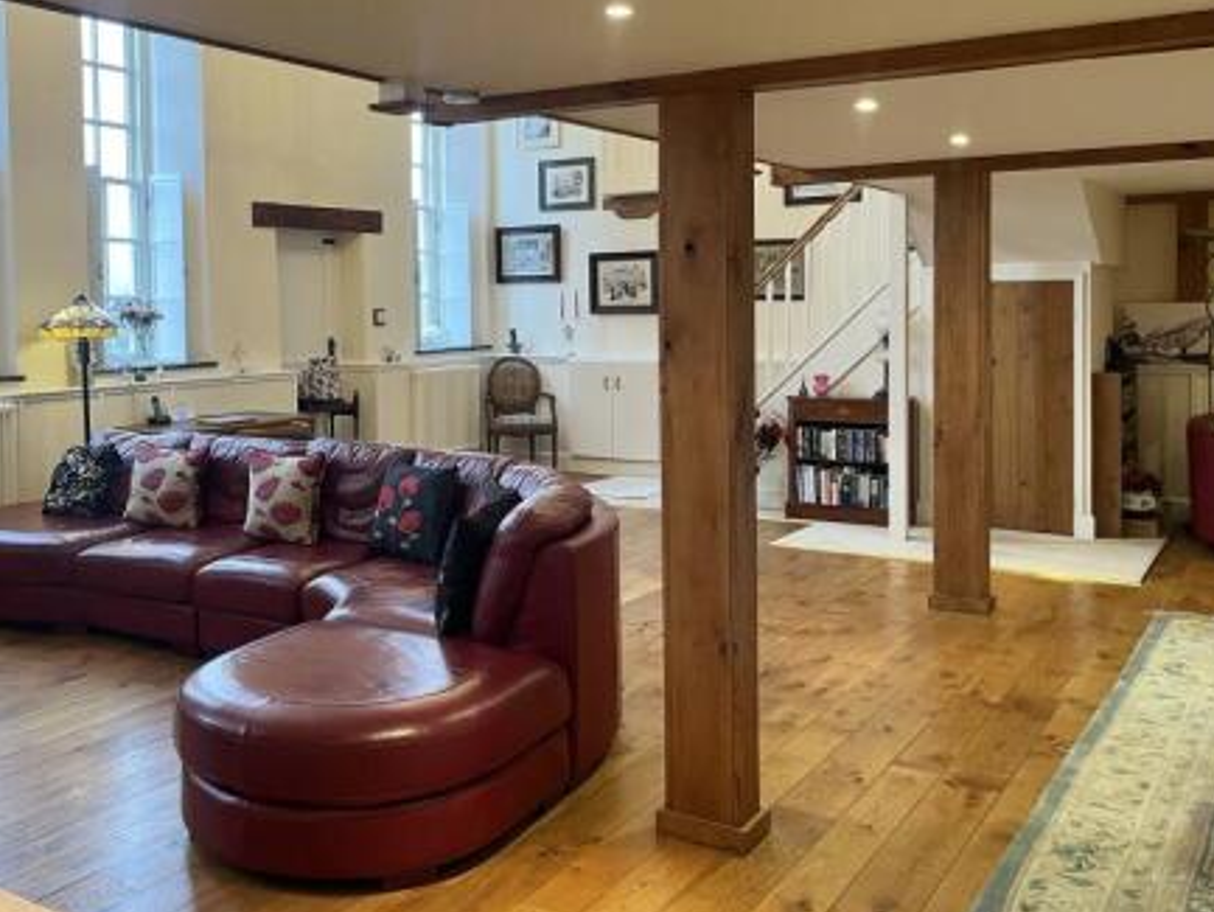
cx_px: 411
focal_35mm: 35
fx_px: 1228
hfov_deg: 51.7
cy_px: 335
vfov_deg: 40.4
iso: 100
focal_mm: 5.1
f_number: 1.6
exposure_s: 1/50
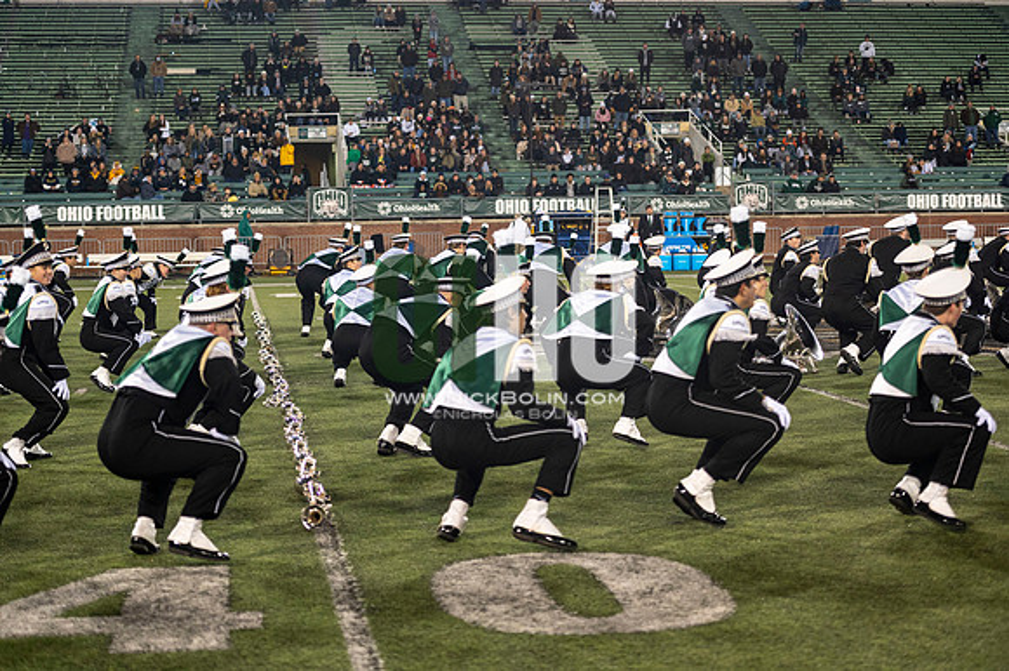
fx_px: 1961
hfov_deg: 28.9
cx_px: 504
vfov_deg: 19.4
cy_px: 336
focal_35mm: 70
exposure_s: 1/500
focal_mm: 70
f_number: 2.8
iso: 1000
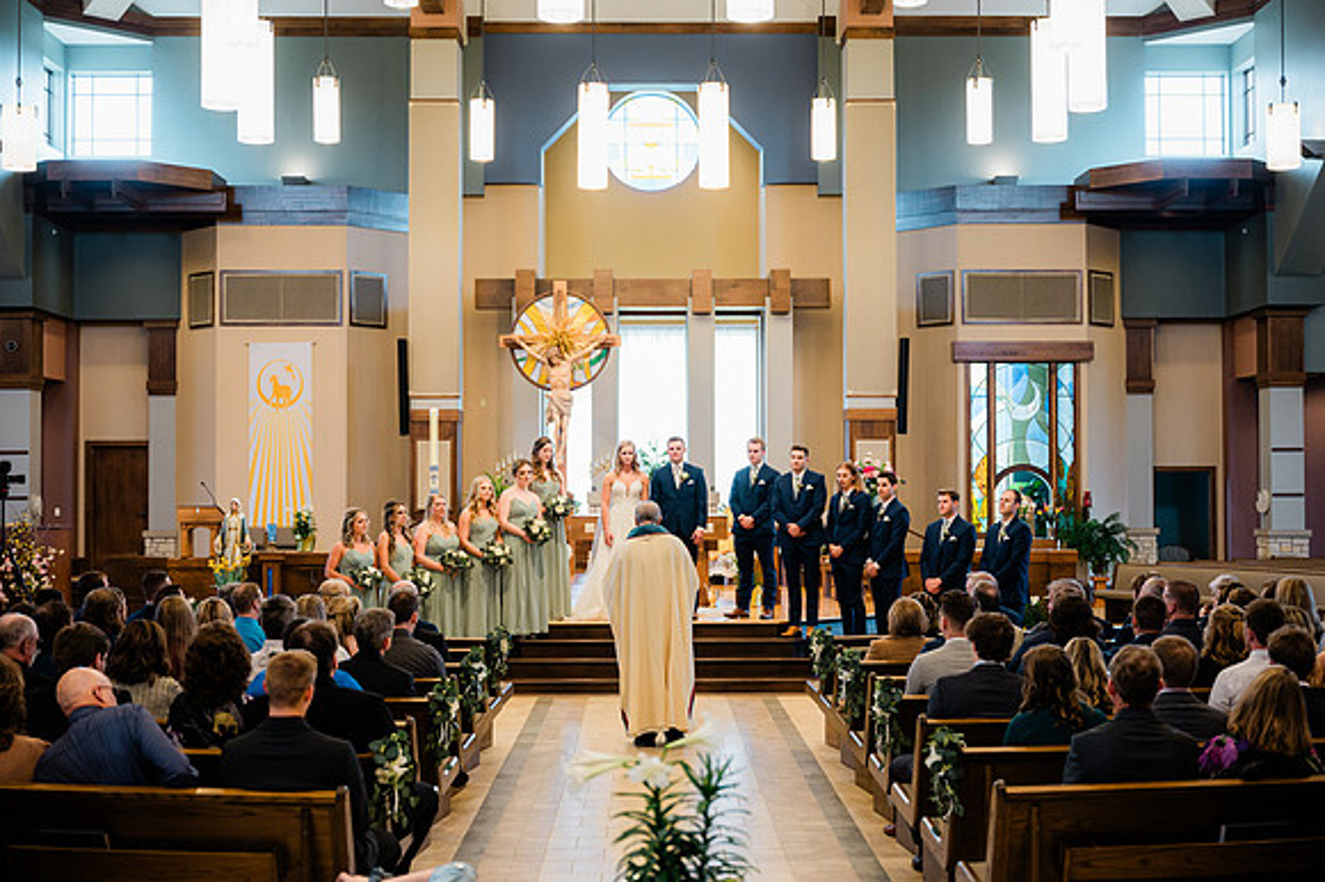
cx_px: 662
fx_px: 1733
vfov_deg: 28.6
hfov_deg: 41.8
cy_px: 441
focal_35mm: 47
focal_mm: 46
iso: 1000
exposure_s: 1/250
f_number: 2.8
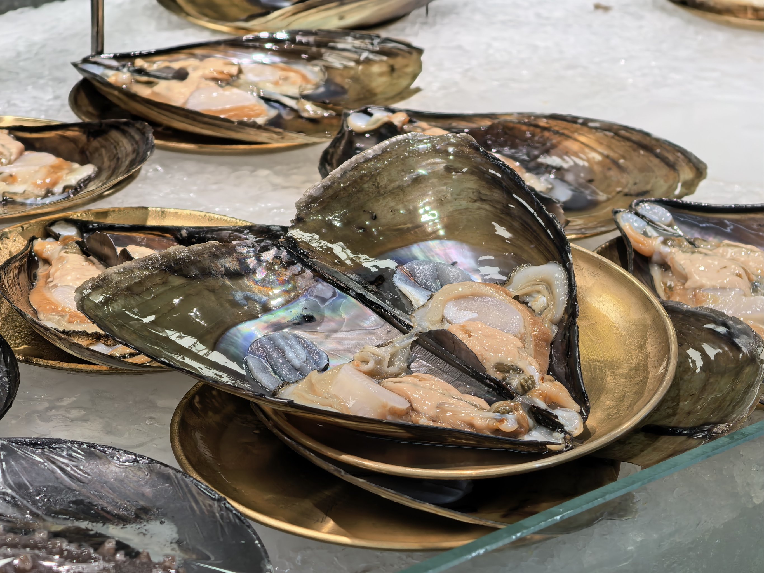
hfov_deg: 20.4
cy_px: 286
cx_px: 382
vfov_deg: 15.4
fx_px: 2119
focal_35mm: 96
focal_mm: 15
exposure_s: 1/100
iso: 64
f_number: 2.1
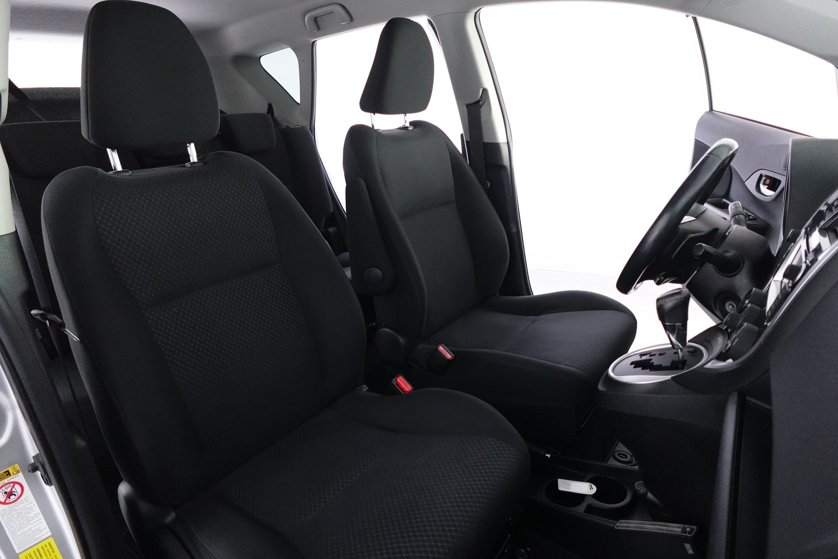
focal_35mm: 20
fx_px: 466
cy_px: 280
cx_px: 419
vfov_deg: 61.9
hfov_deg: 84.0
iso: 2000
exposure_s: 1/80
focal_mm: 7.6
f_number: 2
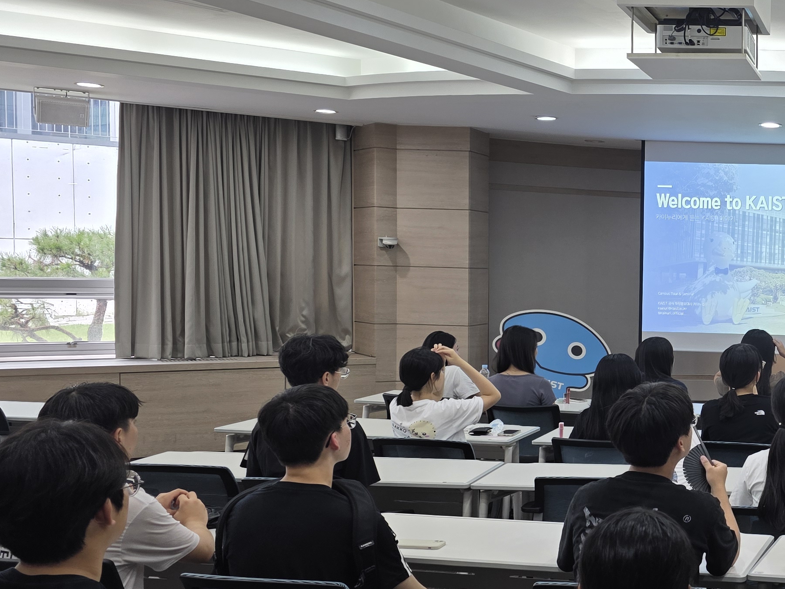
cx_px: 808
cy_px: 334
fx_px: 1157
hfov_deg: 33.8
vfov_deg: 28.5
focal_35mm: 51
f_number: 1.7
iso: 64
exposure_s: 1/120
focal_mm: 6.3
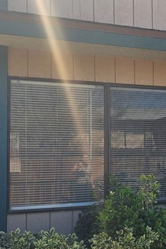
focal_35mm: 60
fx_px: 415
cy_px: 138
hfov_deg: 22.0
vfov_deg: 33.4
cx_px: 157
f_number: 1.7
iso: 10
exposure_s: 1/310
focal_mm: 6.3
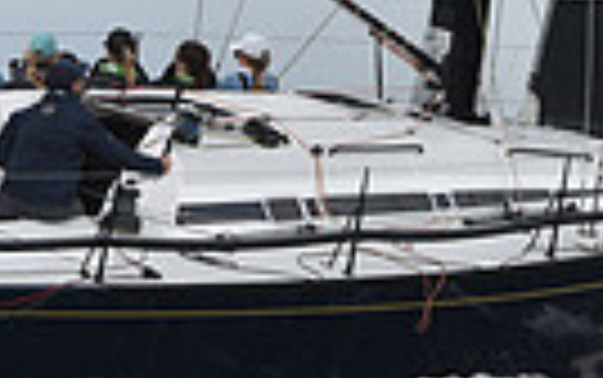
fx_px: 7253
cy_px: -299
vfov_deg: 3.0
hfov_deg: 4.8
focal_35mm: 441
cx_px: 342
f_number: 6.3
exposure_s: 1/1000
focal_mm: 100
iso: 400
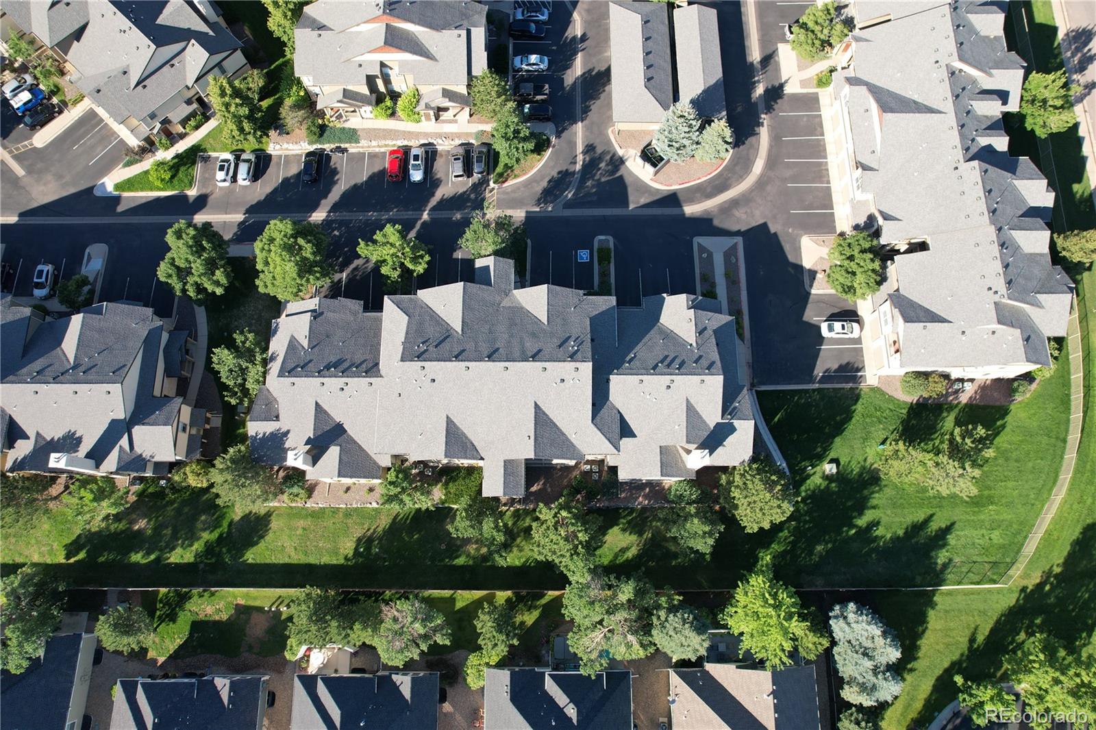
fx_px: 670
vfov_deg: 57.2
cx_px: 548
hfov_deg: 78.6
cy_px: 365
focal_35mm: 22
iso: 100
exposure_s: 1/640
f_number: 2.8
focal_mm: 8.38
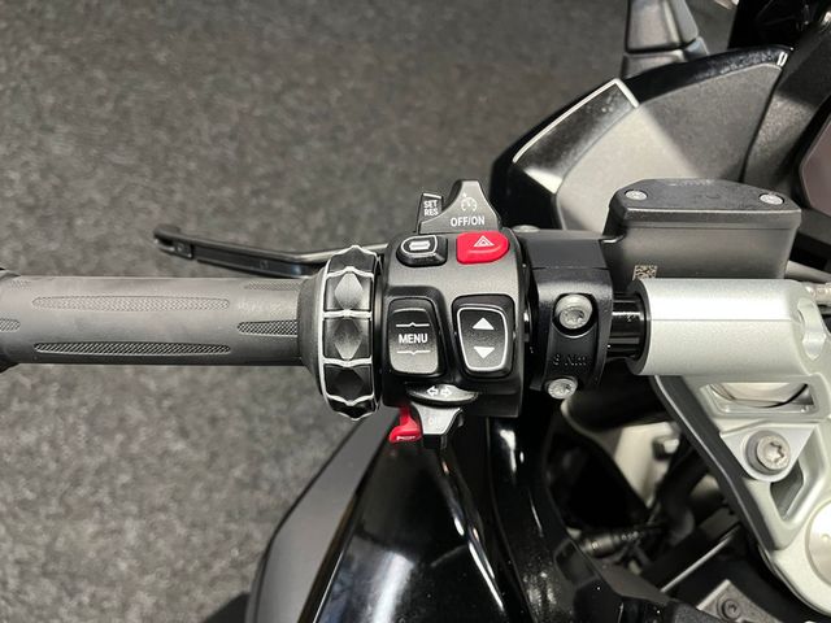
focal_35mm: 26
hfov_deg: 67.3
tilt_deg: -54.3
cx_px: 416
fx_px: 624
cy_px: 312
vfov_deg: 53.1
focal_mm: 5.1
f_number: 1.6
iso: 500
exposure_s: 1/50
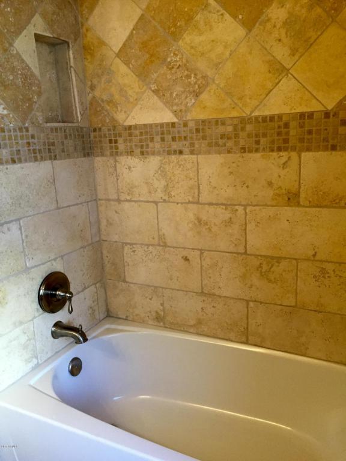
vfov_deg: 61.7
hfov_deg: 48.2
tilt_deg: -12.8
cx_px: 173
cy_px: 230
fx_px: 386
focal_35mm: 29
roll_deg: +2.4
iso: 160
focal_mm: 4.15
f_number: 2.2
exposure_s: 1/30
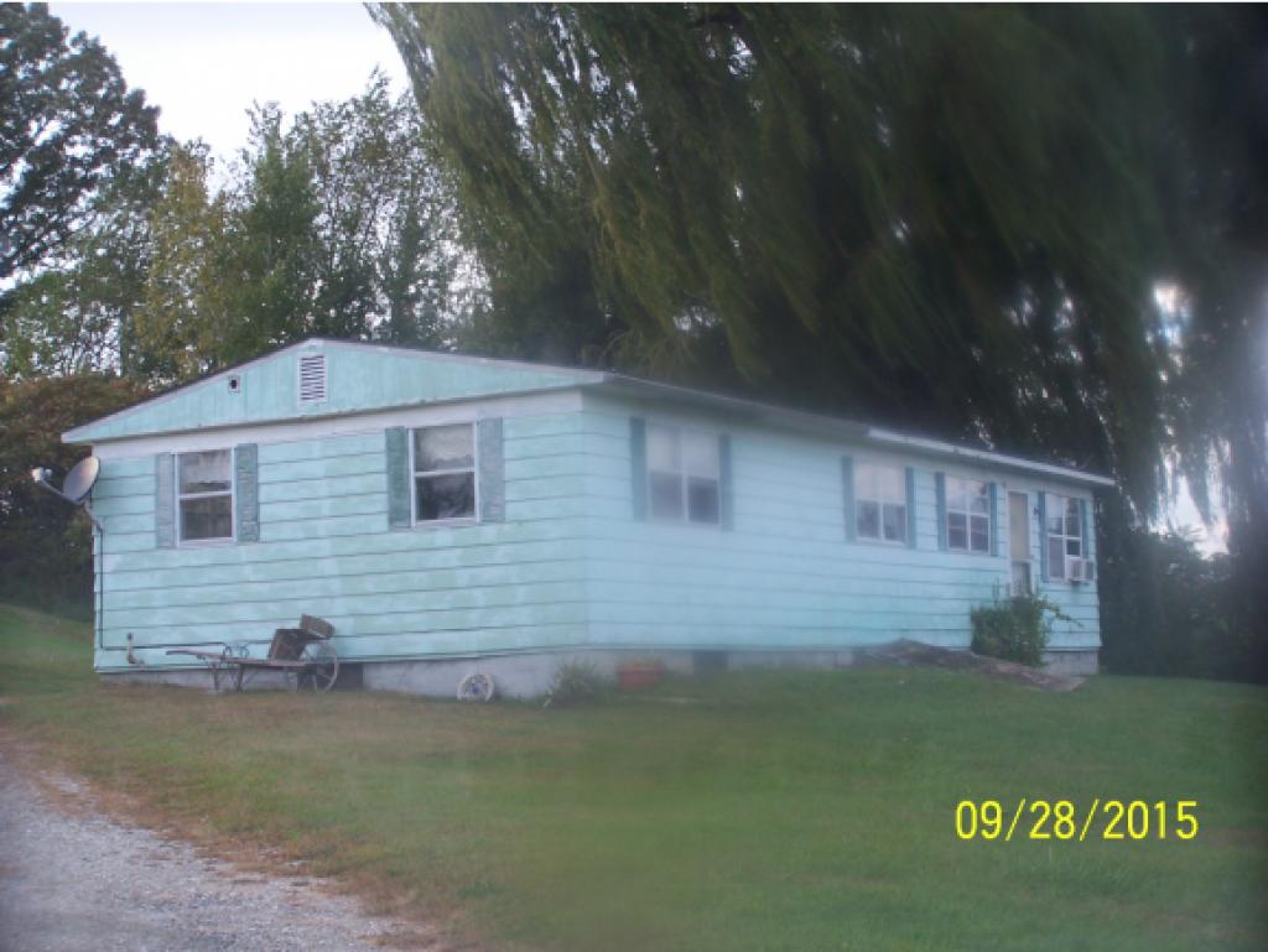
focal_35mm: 67
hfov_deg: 29.0
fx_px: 2455
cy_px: 476
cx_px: 634
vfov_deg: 21.9
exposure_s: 1/50
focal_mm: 11.1
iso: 80
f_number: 3.2
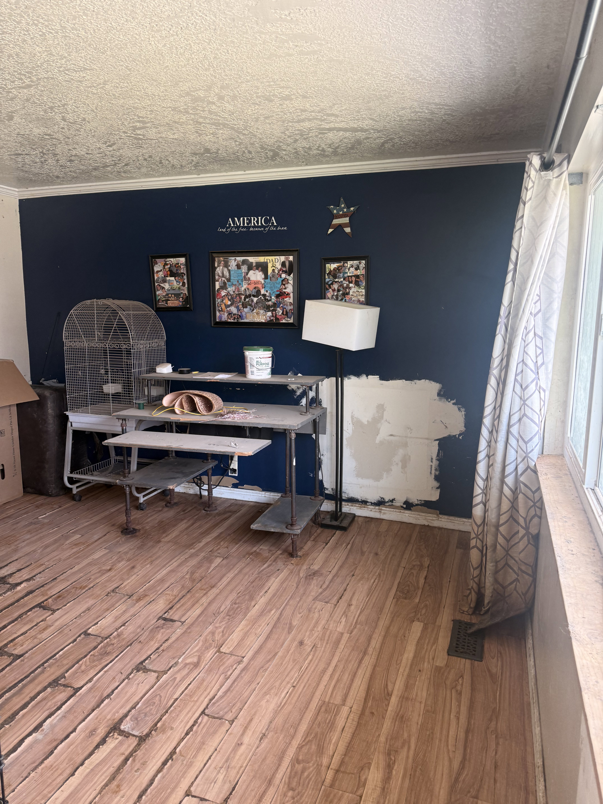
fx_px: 557
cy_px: 402
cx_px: 302
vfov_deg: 71.6
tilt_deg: -8.9
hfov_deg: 56.8
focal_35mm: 24
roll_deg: +0.9
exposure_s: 1/60
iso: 125
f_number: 1.78
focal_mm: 6.76
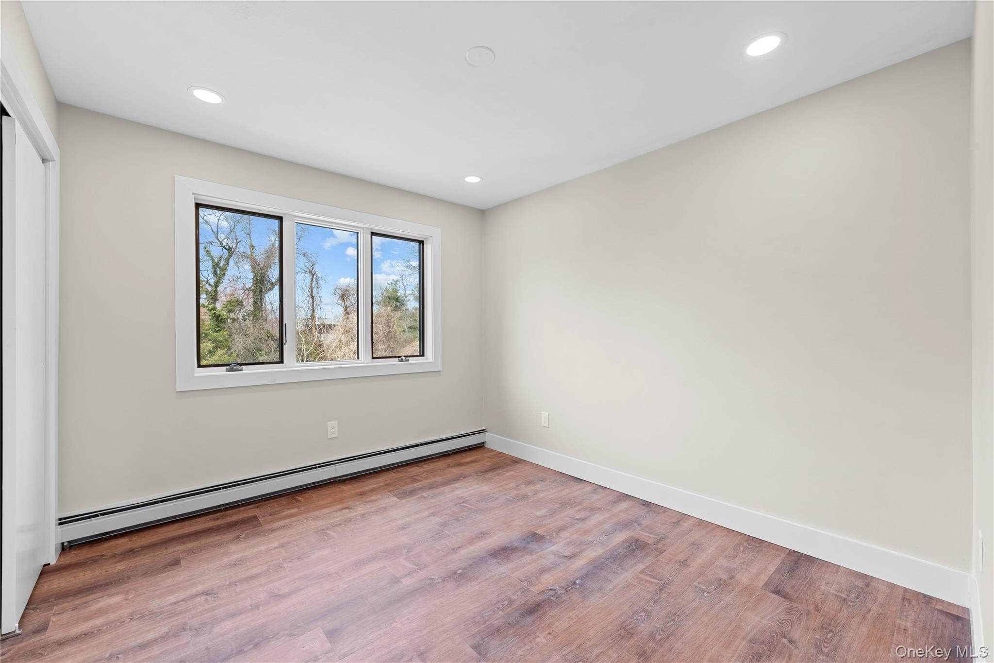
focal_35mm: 14
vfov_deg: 81.2
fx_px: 386
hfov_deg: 104.3
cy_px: 332
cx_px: 497
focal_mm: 14
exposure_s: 1/2.5
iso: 160
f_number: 10
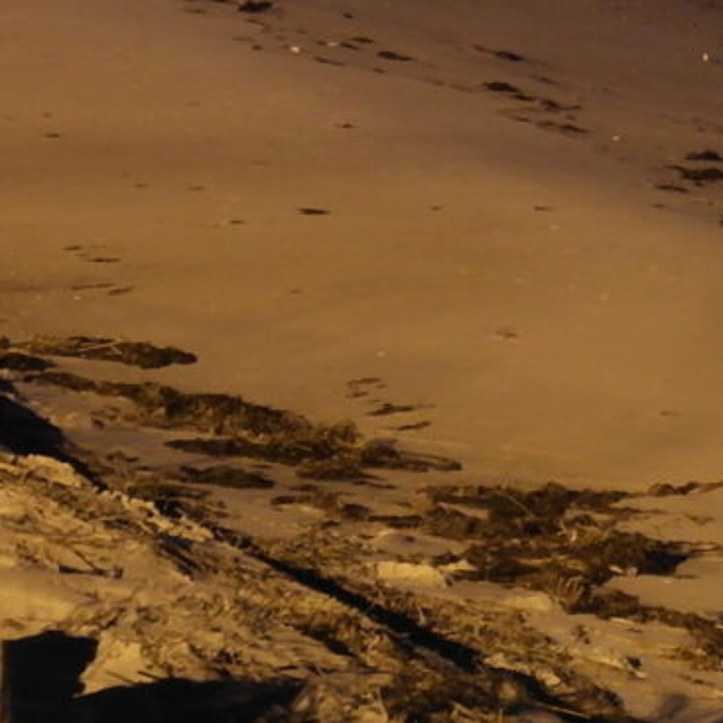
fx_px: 9665
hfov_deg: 4.2
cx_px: 1241
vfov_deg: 4.2
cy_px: -903
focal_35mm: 409
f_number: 5
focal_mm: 45
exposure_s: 15
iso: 400
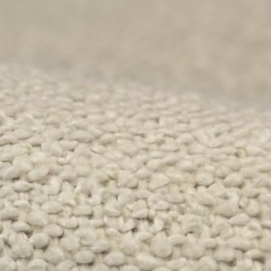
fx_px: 2347
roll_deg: -0.6
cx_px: -350
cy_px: 478
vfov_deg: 6.5
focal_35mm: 265
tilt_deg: -17.1
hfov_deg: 6.3
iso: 80
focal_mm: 6.86
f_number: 1.78
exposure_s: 1/456
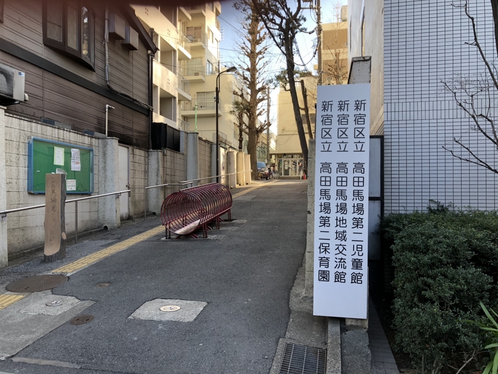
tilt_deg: +0.9
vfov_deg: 49.7
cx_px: 249
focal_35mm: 28
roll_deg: -0.2
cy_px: 187
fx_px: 403
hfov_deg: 63.4
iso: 20
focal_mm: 4
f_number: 1.8
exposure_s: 1/148
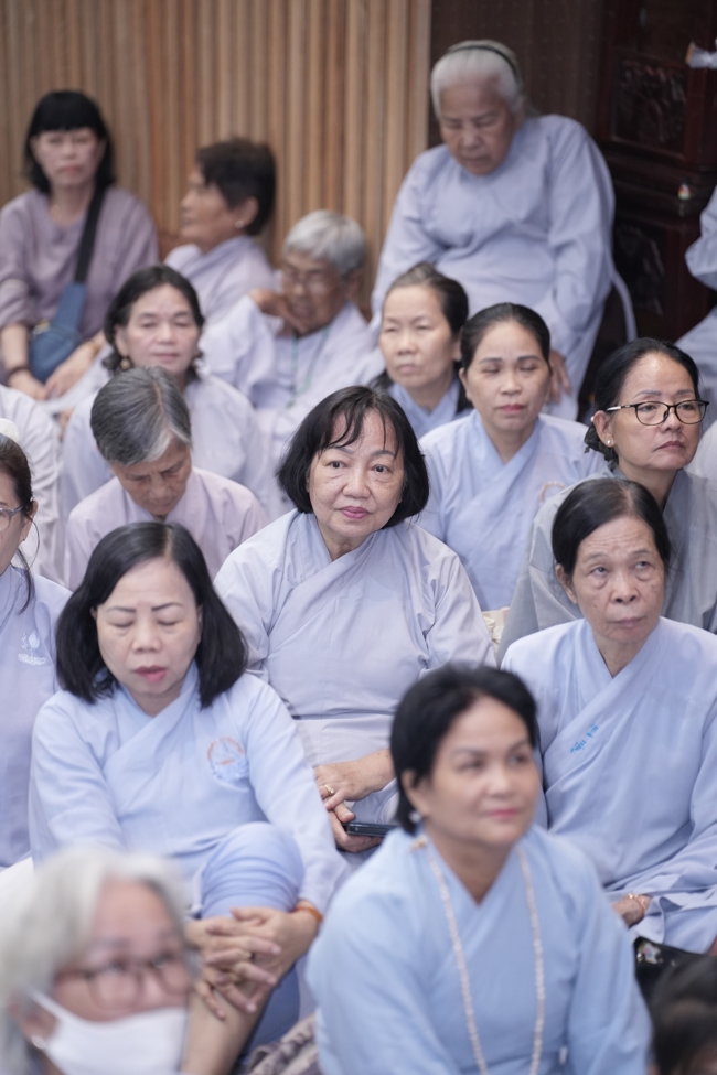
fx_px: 4481
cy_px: 538
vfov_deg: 13.7
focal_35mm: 150
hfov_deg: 9.1
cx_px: 358
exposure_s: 1/125
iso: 2000
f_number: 2.8
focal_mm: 150
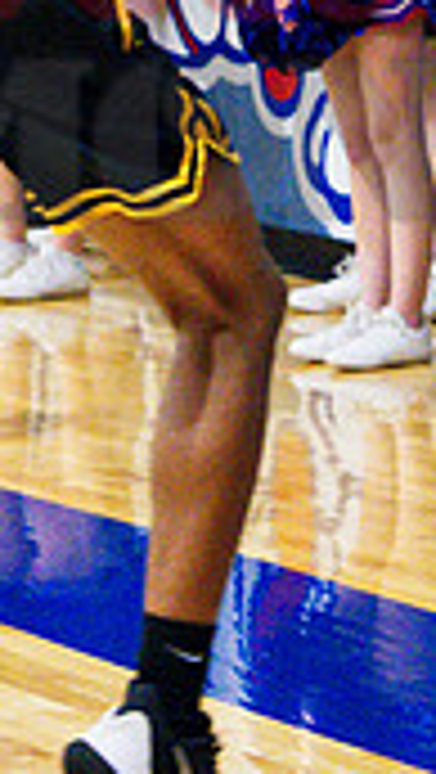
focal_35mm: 263
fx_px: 5395
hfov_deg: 4.6
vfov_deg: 8.2
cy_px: 32
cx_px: 501
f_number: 2.8
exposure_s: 1/500
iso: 6400
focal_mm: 46
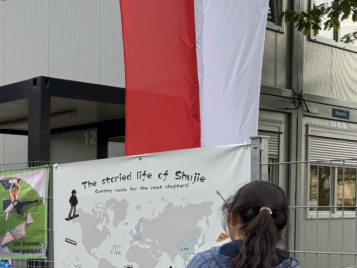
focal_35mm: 66
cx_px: -94
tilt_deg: -3.1
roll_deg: -0.5
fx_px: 681
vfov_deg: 21.7
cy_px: 248
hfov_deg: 25.7
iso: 80
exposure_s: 1/535
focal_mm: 6.76
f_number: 1.78
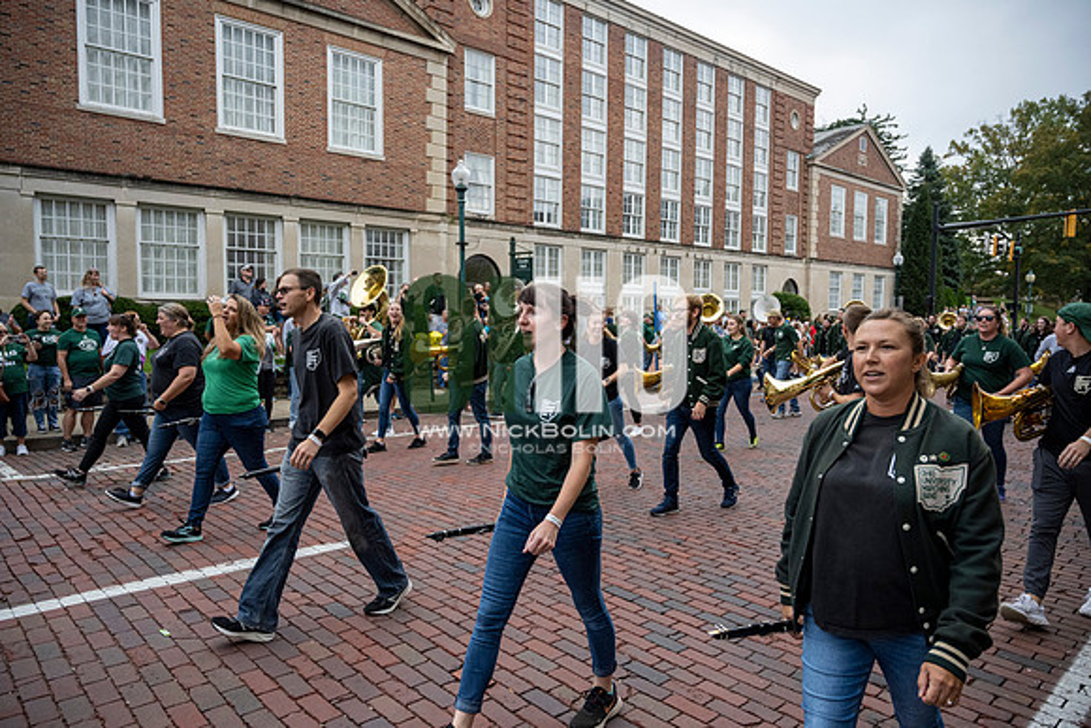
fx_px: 727
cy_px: 364
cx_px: 546
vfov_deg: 53.2
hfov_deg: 73.7
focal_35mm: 24
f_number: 4
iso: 1000
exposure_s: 1/1600
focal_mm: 24
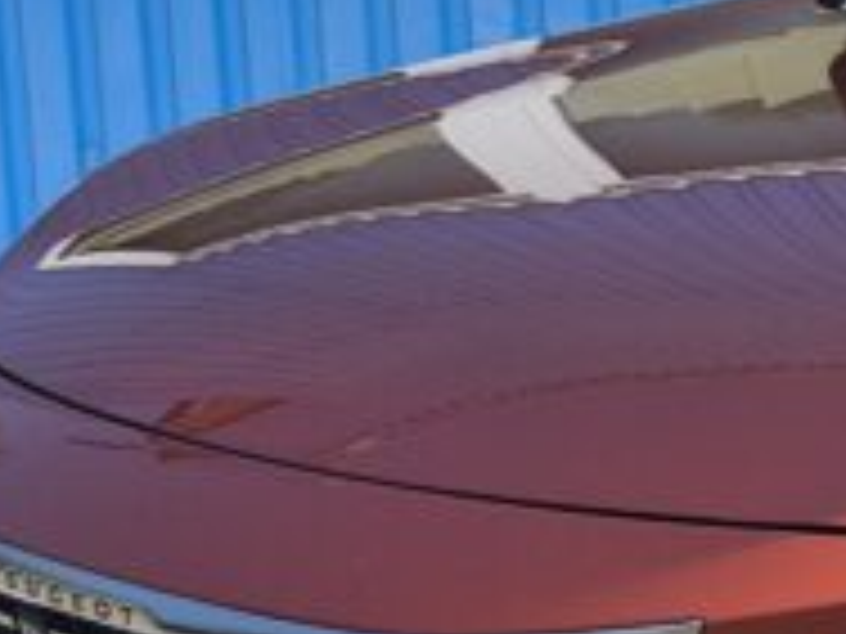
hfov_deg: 10.6
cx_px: 1750
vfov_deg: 8.7
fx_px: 4130
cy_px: 630
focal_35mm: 169
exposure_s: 1/3329
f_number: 1.6
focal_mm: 6.57
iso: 50
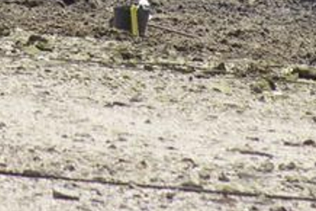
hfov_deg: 1.1
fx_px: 16306
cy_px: -197
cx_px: 46
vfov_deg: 0.7
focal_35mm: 1857
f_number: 14
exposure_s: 1/500
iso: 800
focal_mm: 300
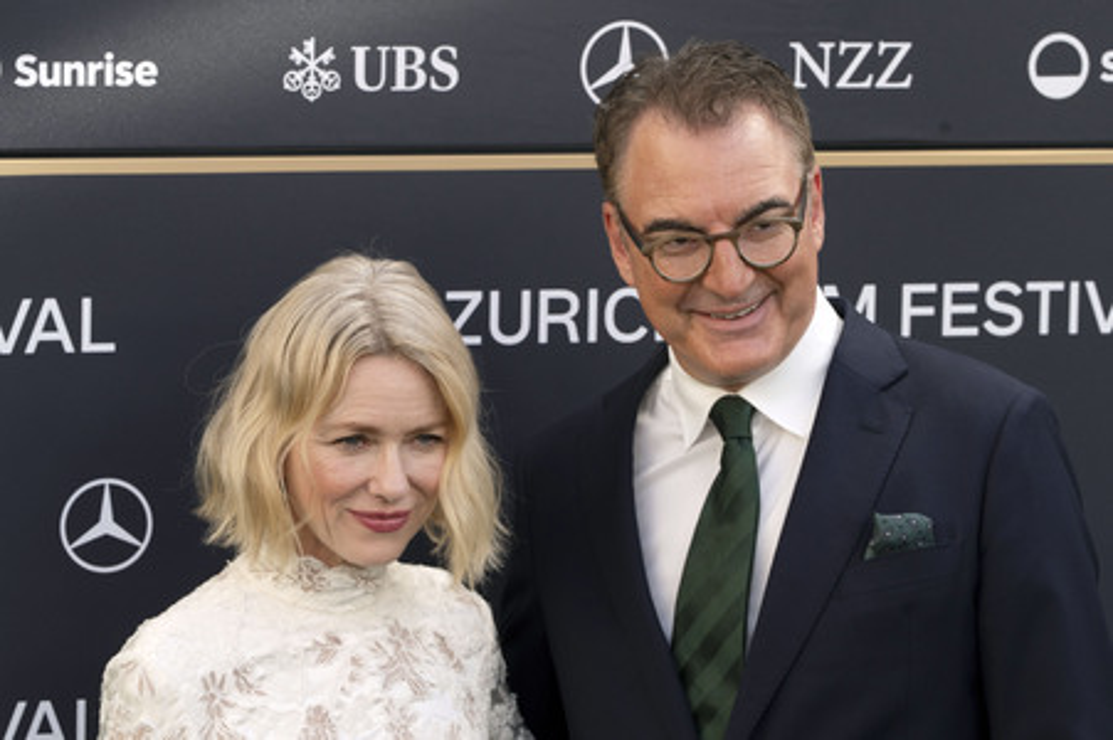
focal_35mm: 206
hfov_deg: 10.0
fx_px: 6371
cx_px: 521
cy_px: 347
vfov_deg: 6.7
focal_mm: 194
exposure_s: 1/400
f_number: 9
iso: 800
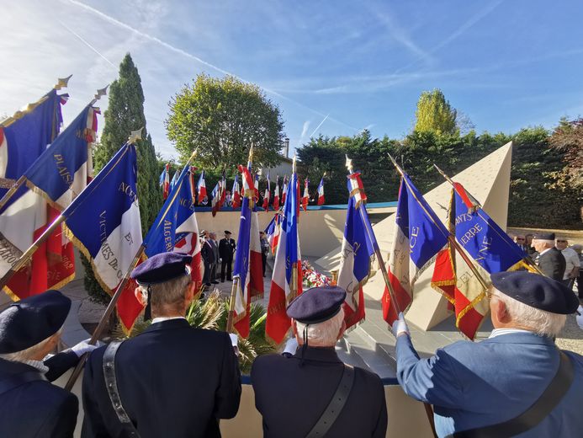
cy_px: 219
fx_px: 270
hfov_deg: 94.5
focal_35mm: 16
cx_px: 292
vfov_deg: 78.1
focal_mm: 2.35
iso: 50
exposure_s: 1/1091
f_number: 2.2
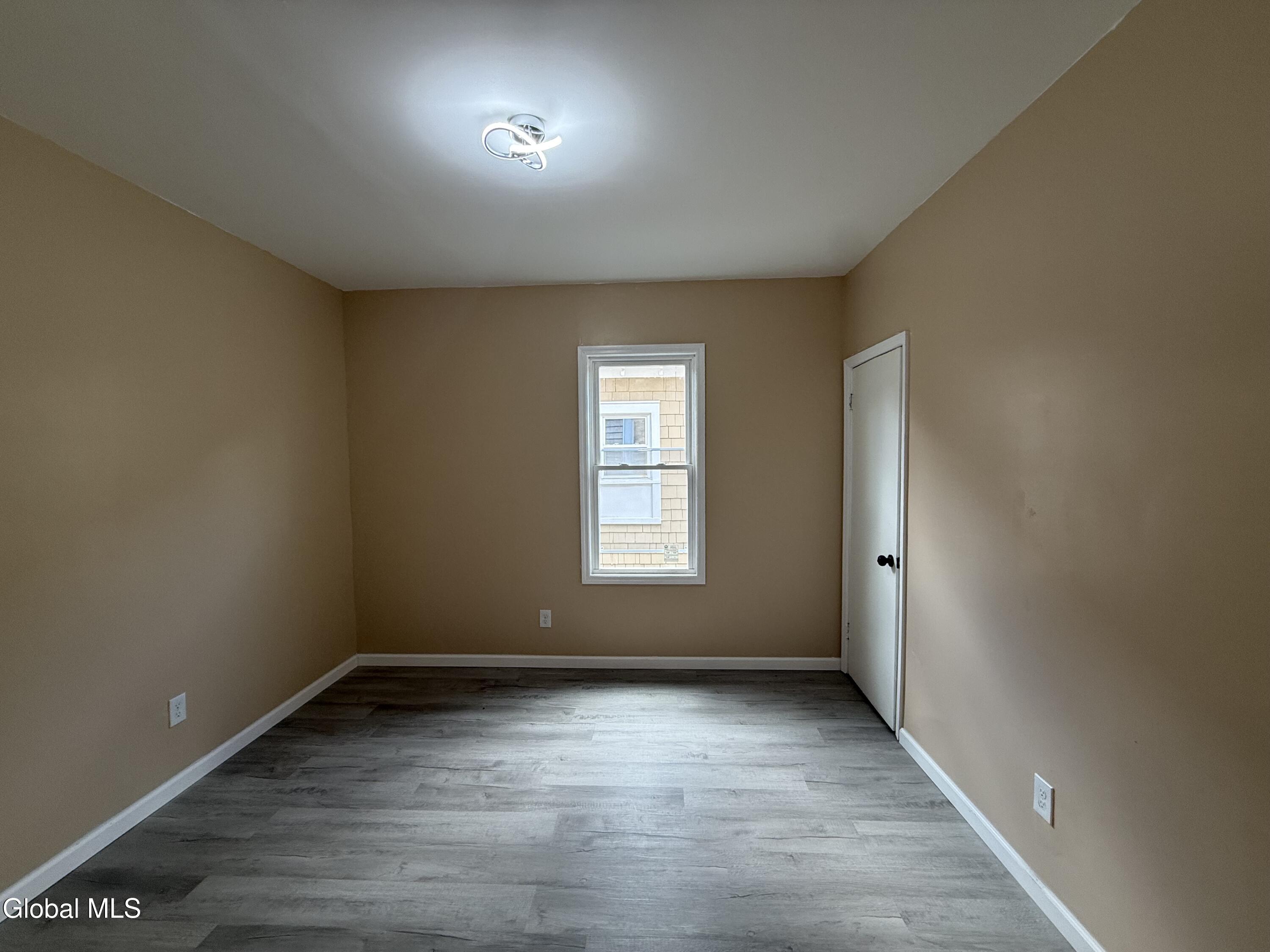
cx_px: 635
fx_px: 514
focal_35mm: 14
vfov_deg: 85.7
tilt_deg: -2.3
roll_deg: +0.4
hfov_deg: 102.1
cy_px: 476
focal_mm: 2.22
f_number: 2.2
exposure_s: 1/99
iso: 125
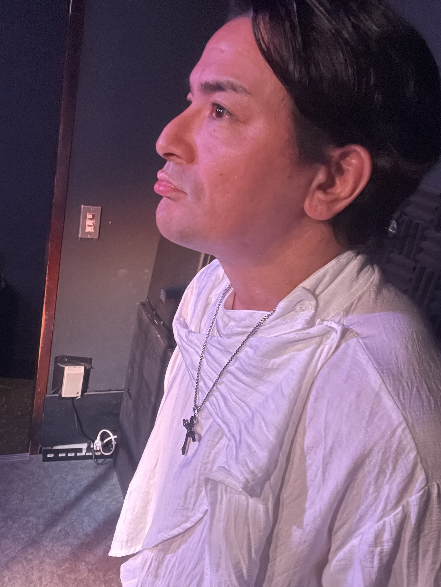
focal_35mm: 30
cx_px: 220
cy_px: 294
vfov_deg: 60.0
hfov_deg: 46.8
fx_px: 510
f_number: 2.2
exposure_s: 1/15
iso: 1250
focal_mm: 2.71
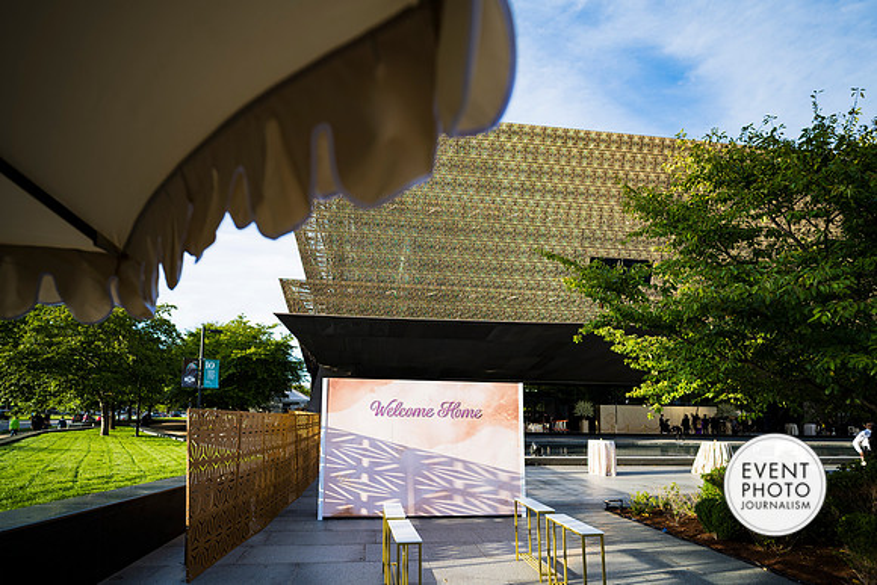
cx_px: 438
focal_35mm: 16
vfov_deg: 73.8
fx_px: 390
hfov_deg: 96.7
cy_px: 292
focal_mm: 16
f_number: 2.5
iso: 80
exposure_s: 1/500
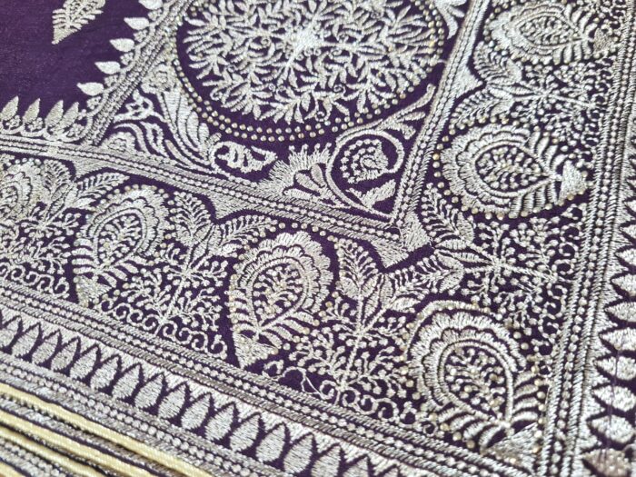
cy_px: 238
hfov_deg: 67.3
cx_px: 318
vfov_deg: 53.1
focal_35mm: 26
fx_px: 478
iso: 200
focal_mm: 5.4
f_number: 1.8
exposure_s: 1/60
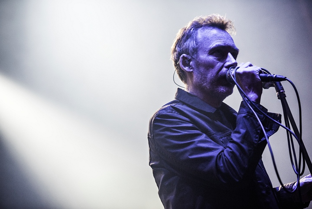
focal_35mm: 135
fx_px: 1171
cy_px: 104
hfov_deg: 15.2
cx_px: 156
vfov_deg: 10.2
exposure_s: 1/100
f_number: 2.8
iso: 1250
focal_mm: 135
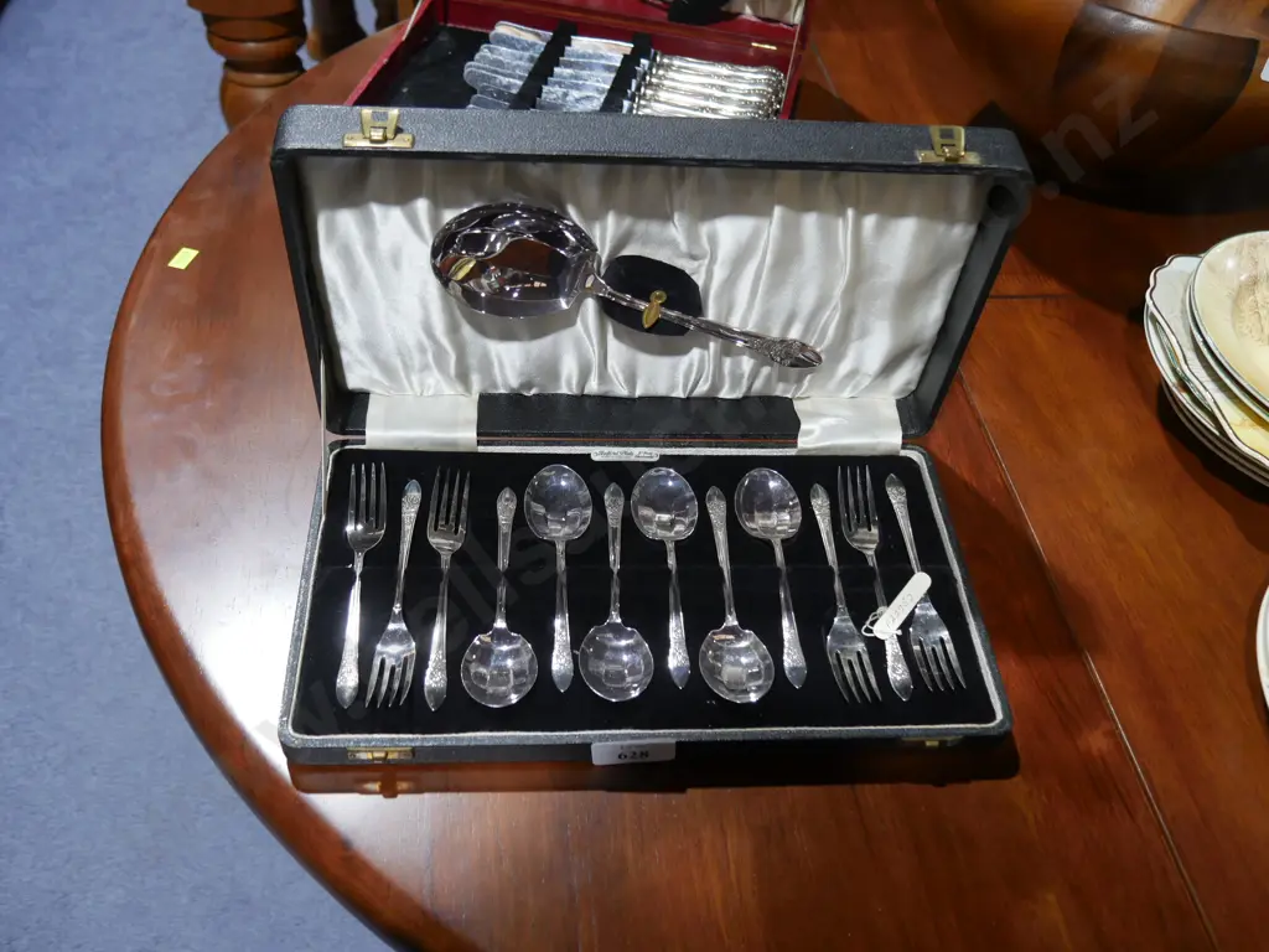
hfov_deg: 56.8
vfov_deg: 44.2
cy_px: 476
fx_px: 1173
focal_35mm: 32
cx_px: 634
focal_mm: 16
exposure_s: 1/125
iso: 640
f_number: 3.6
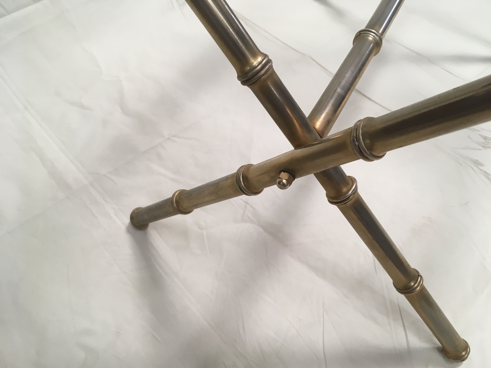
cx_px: 246
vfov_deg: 48.2
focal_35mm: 29
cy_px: 184
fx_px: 411
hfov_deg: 61.7
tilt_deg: -55.1
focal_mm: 4.15
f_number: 2.2
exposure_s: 1/33
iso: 50
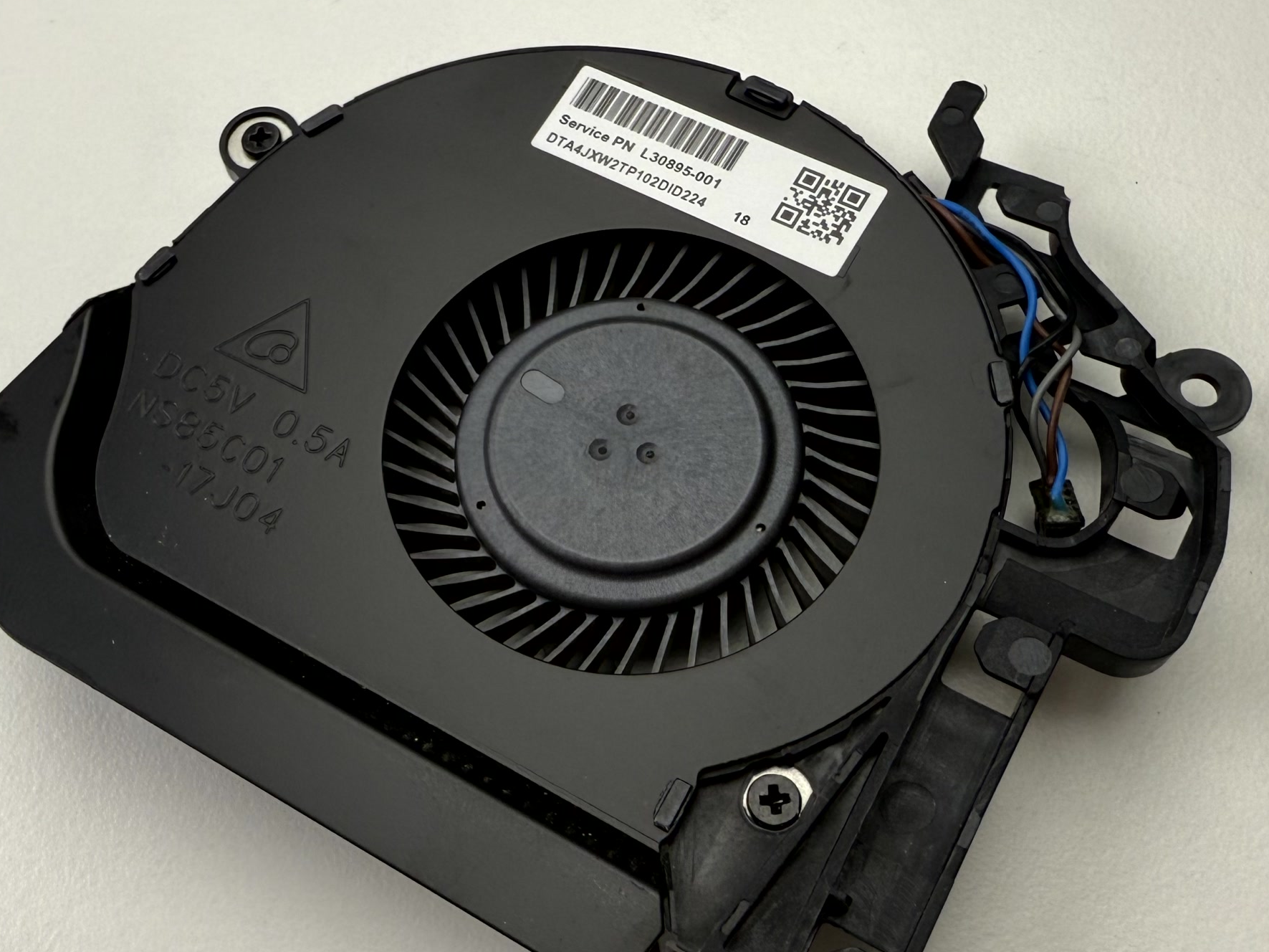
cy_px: 485
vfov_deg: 36.0
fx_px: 1466
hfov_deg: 46.8
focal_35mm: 40
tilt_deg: -64.8
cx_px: 590
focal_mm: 2.22
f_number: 2.2
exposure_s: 1/191
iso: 40
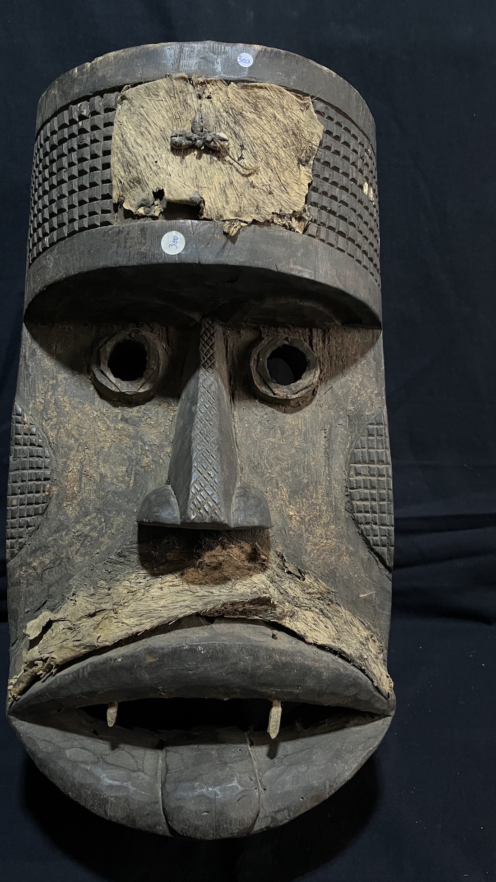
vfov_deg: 66.1
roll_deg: +1.4
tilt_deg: -17.4
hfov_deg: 40.1
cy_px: 440
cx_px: 209
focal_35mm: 29
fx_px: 678
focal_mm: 5.1
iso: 640
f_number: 1.6
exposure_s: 1/30
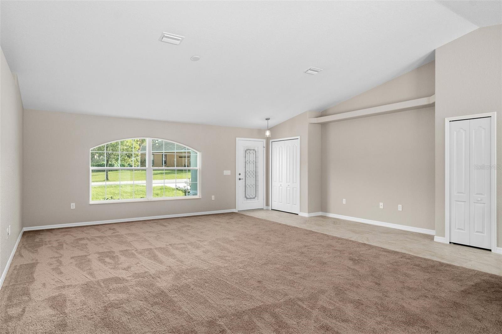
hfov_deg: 81.2
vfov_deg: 59.5
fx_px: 293
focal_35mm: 21
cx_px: 251
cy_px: 167
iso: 320
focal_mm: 14
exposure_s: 1/8
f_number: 8
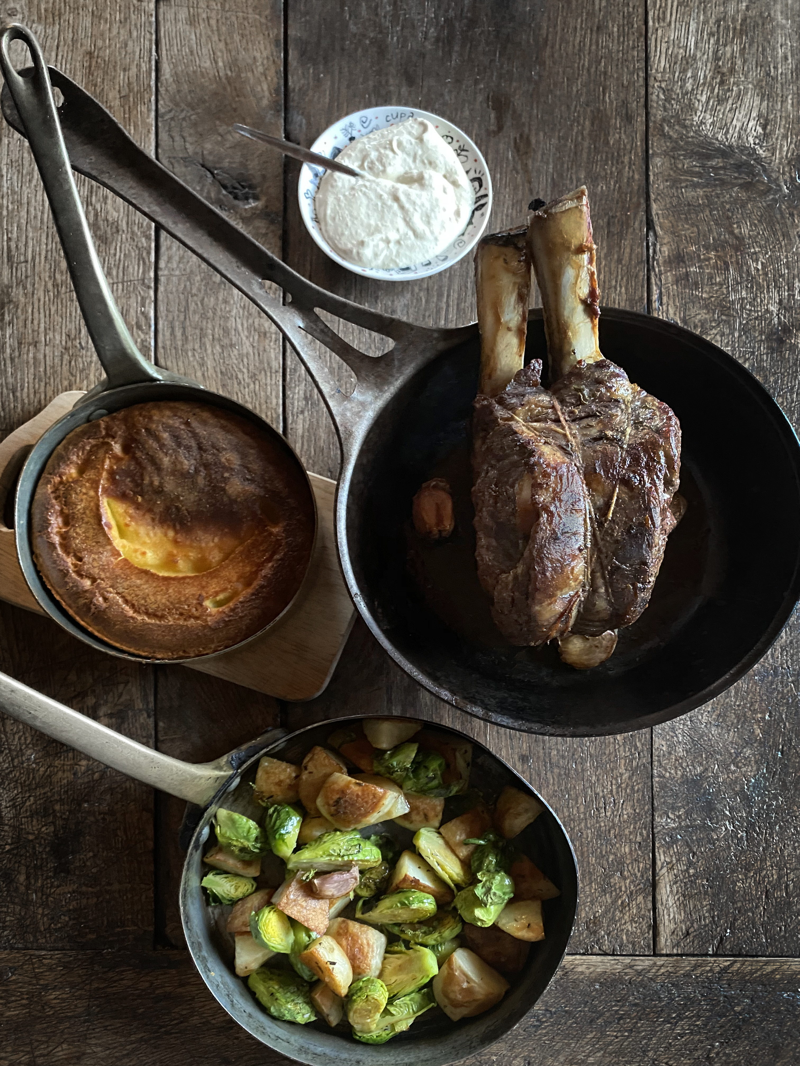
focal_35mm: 26
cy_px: 533
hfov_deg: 53.1
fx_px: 801
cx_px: 400
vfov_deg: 67.3
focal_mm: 4.25
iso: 1000
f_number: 1.8
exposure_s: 1/25
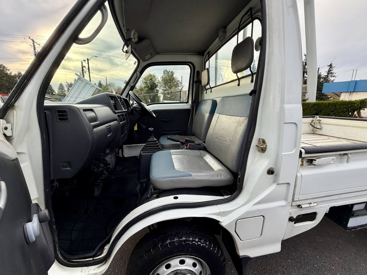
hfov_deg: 102.1
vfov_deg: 85.7
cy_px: 138
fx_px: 148
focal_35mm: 14
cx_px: 184
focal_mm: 2.22
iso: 40
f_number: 2.2
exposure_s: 1/171
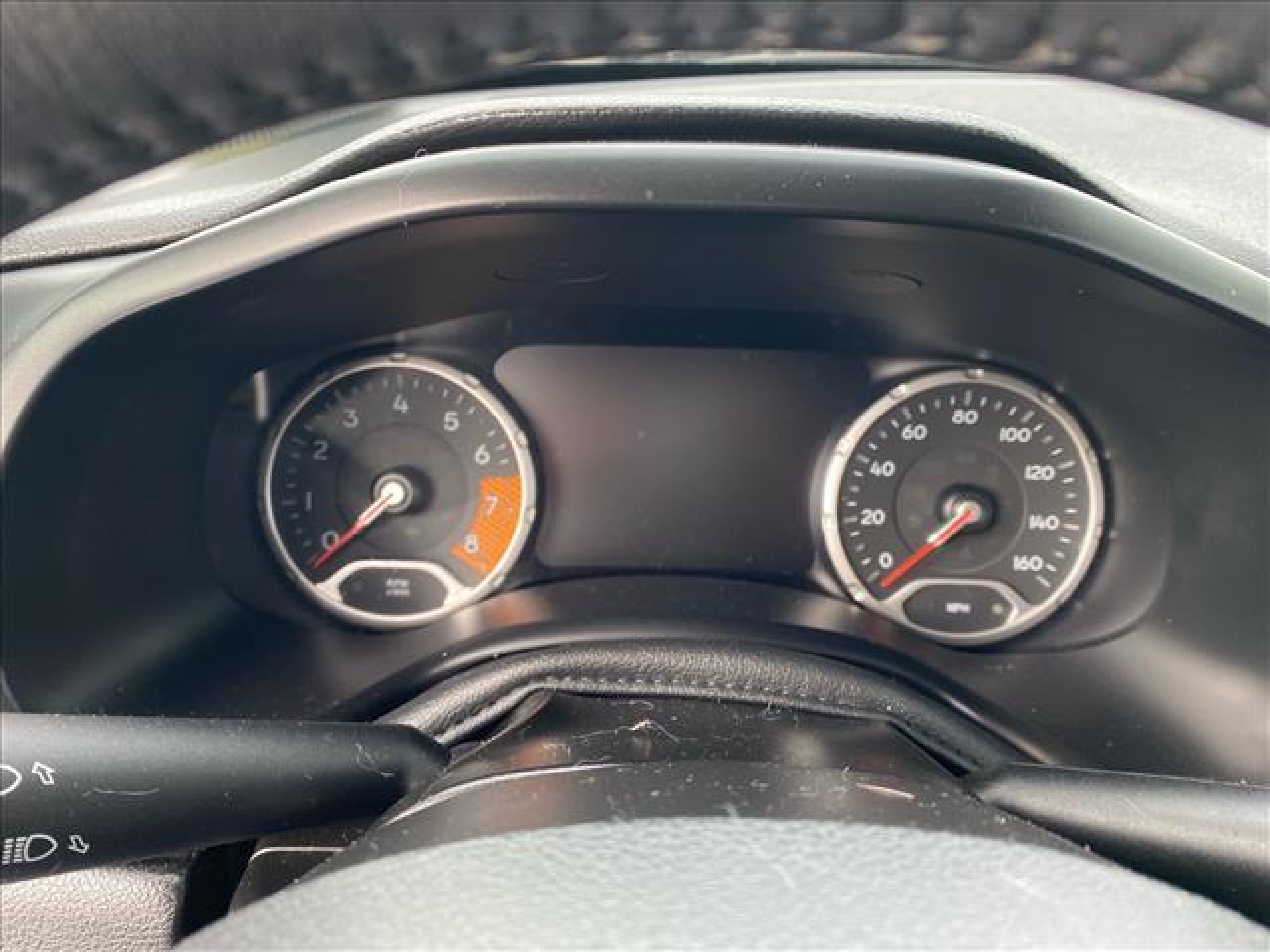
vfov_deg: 53.1
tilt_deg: -29.2
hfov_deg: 67.3
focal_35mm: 26
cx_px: 635
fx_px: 954
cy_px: 476
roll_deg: -1.0
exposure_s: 1/121
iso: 80
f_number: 1.8
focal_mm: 4.25
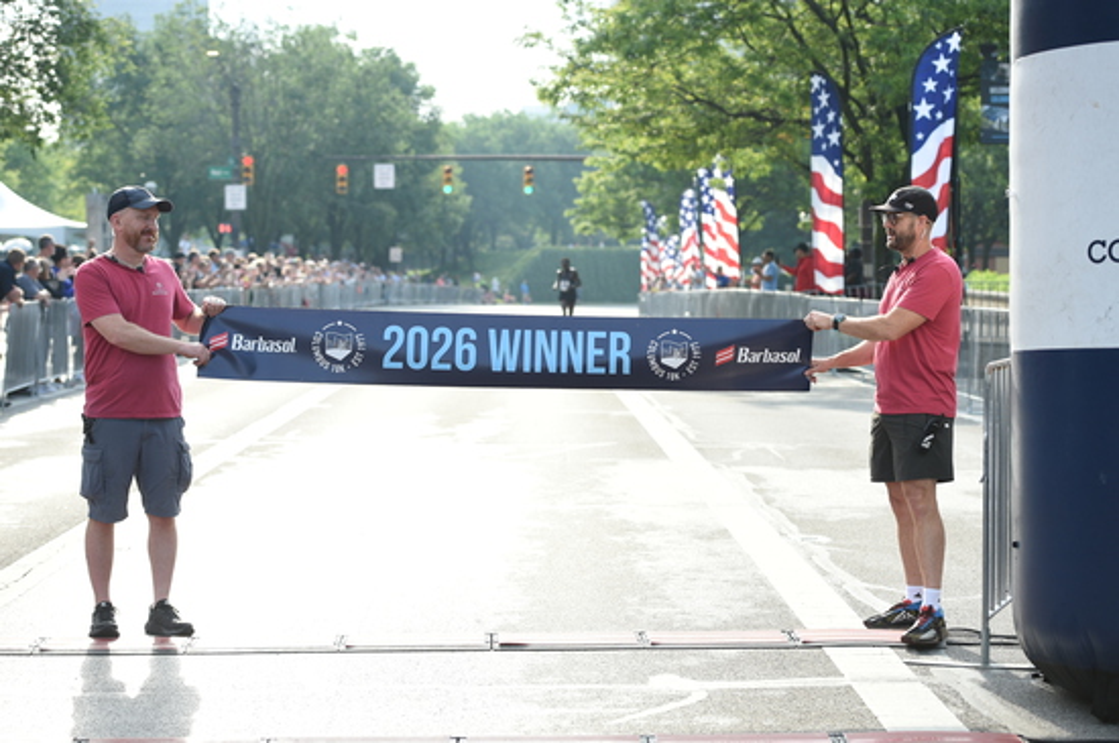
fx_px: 2328
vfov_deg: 18.1
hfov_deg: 27.0
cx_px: 560
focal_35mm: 75
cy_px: 372
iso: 640
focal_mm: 75
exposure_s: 1/1600
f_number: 4
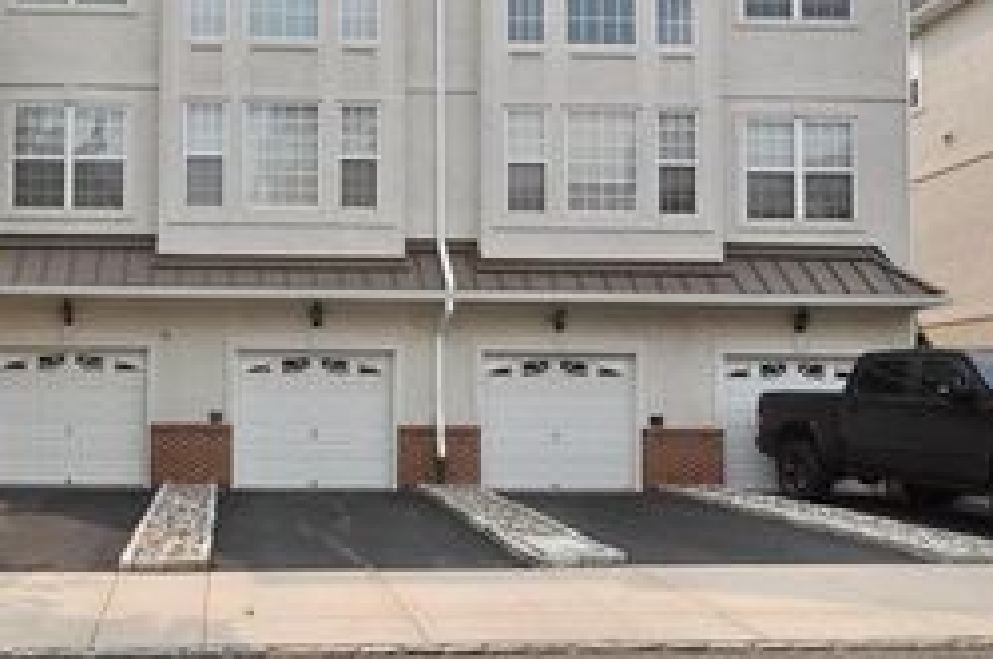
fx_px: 826
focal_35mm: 30
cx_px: 262
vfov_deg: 42.6
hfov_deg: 59.1
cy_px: 191
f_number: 11
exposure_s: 1/200
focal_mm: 10
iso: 100
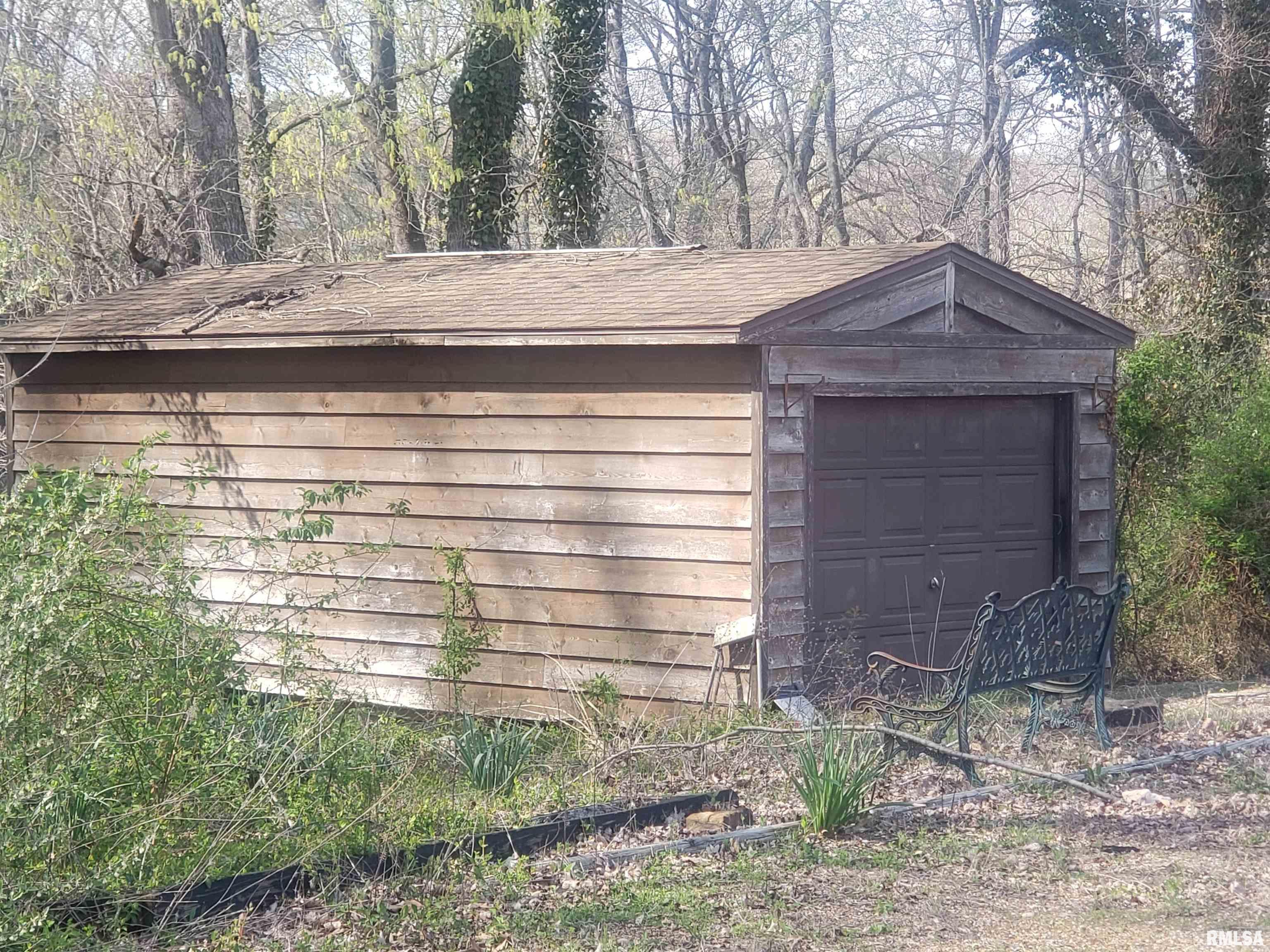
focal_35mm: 52
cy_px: 476
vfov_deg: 28.0
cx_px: 635
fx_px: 1908
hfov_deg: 36.8
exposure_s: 1/120
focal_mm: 6
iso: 32
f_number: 2.4
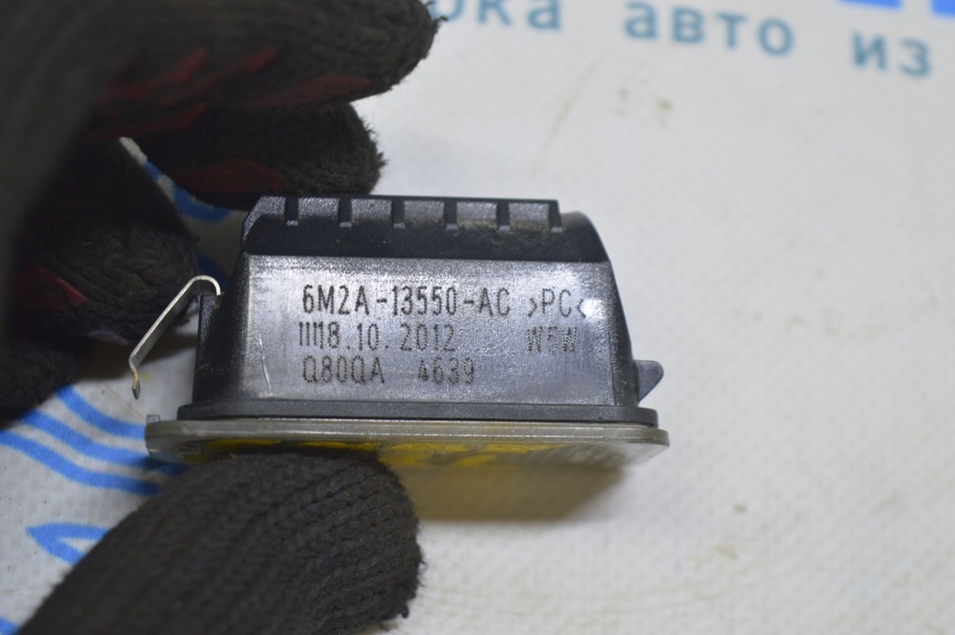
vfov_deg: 16.5
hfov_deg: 24.6
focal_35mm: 82
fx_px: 2187
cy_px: 318
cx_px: 478
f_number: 5.6
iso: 400
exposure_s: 1/20
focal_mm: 55
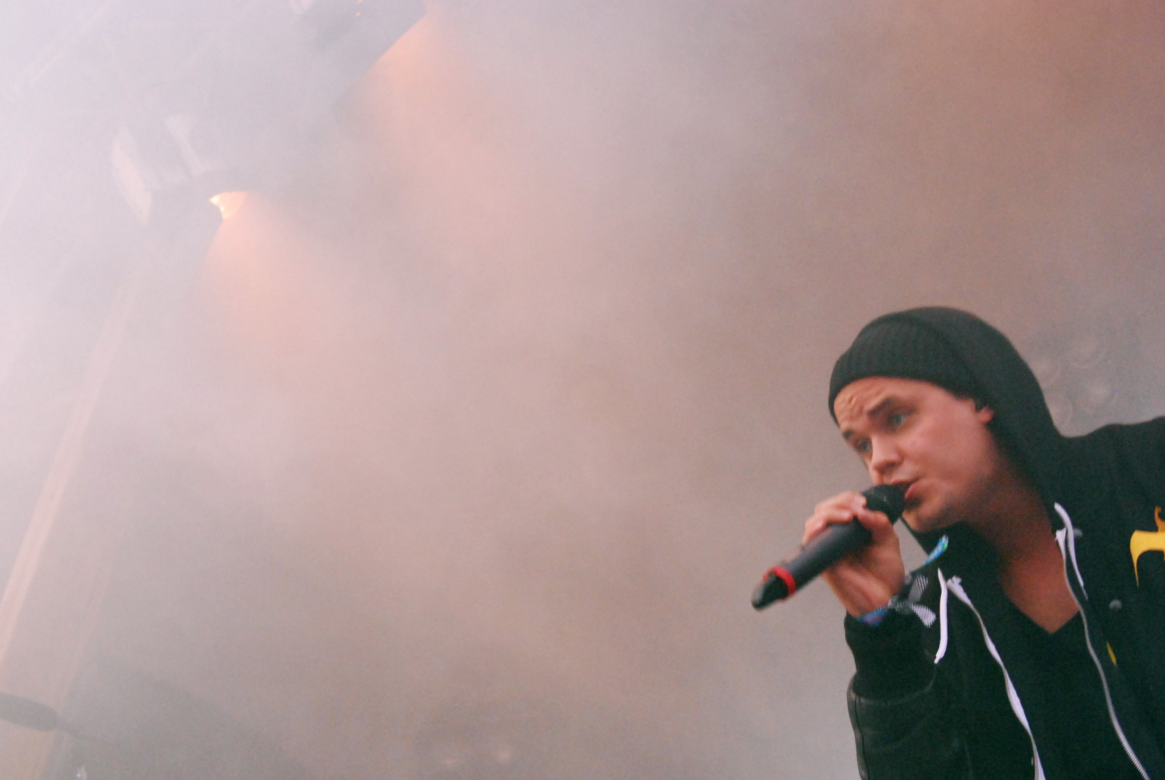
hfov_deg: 42.0
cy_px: 525
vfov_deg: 29.1
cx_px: 799
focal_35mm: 46
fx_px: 1490
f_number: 4
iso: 1600
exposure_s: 1/60
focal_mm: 22
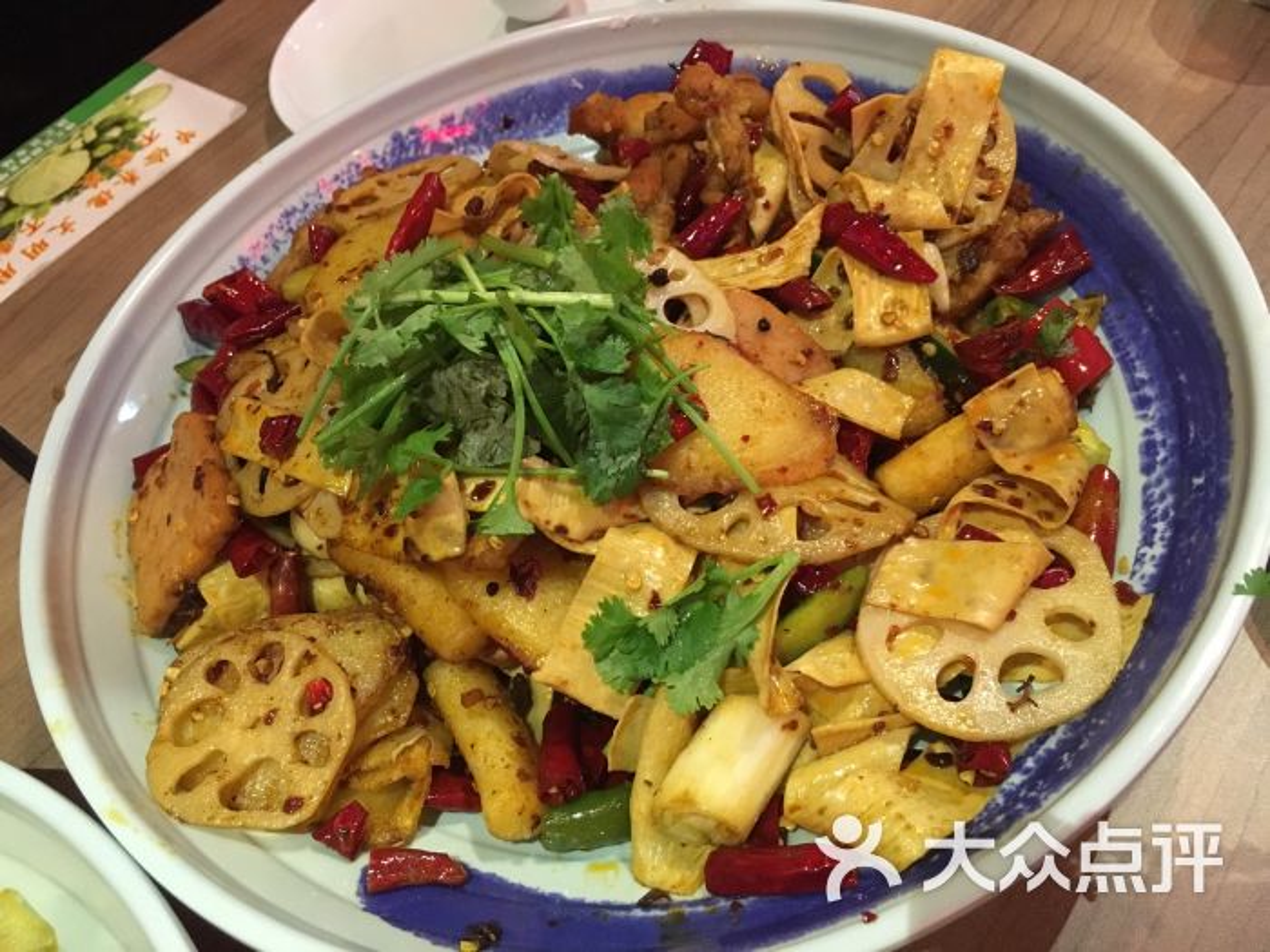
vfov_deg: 48.2
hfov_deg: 61.7
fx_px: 1064
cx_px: 635
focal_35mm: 29
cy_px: 476
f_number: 2.2
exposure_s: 1/17
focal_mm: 4.15
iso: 320
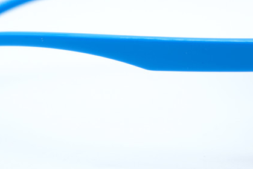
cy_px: 68
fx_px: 1391
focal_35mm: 198
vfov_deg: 6.9
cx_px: 117
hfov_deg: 10.4
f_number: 4.5
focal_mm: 55
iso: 160
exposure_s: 1/240
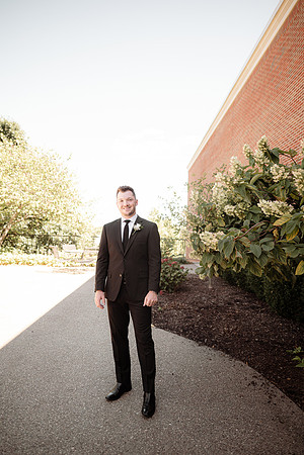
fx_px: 304
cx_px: 152
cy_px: 228
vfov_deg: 73.7
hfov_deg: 53.1
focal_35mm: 24
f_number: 2.2
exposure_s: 1/500
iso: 125
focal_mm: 24
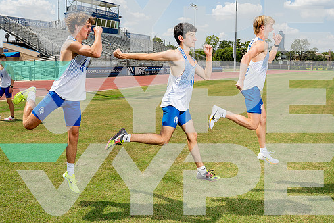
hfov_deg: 58.7
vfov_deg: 41.1
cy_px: 99
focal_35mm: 32
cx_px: 173
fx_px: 297
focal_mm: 25
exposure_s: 1/250
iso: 100
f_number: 8
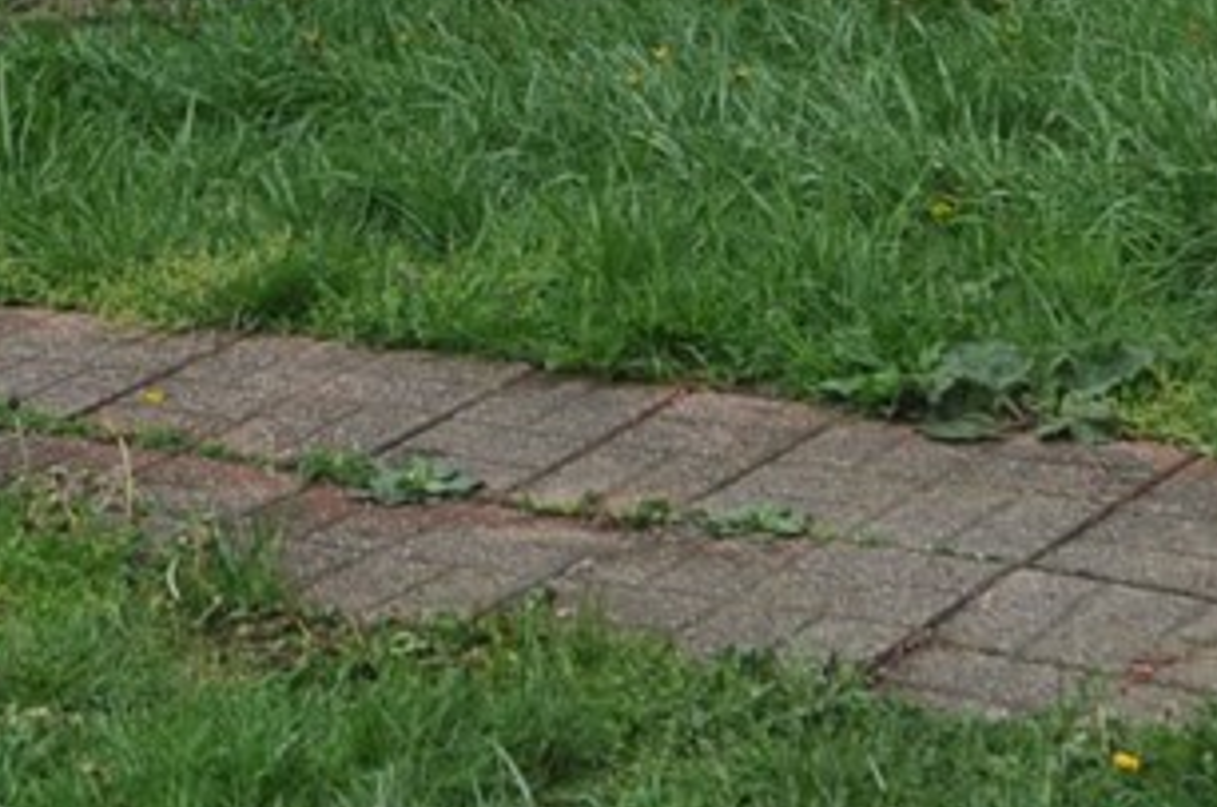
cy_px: -493
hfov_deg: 15.9
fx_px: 4320
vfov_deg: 10.2
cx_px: 262
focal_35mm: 128
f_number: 7.1
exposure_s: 1/200
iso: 200
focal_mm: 24
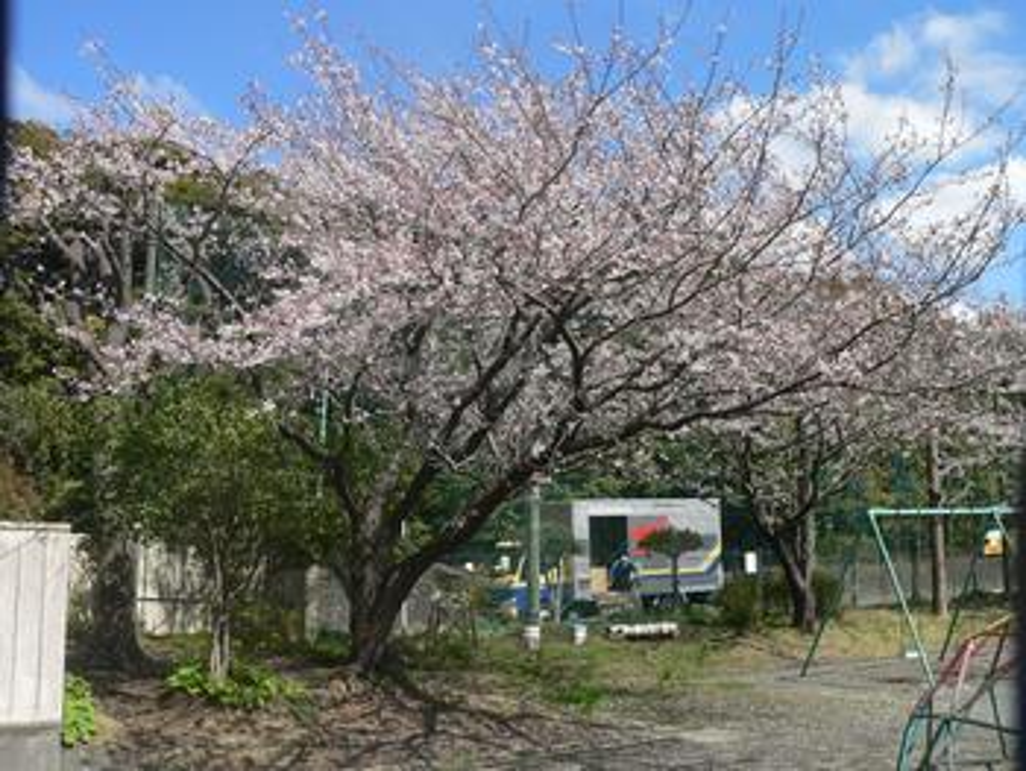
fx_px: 1068
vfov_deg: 39.7
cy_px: 386
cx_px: 513
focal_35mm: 36
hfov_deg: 51.3
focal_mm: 6
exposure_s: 1/500
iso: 80
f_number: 4
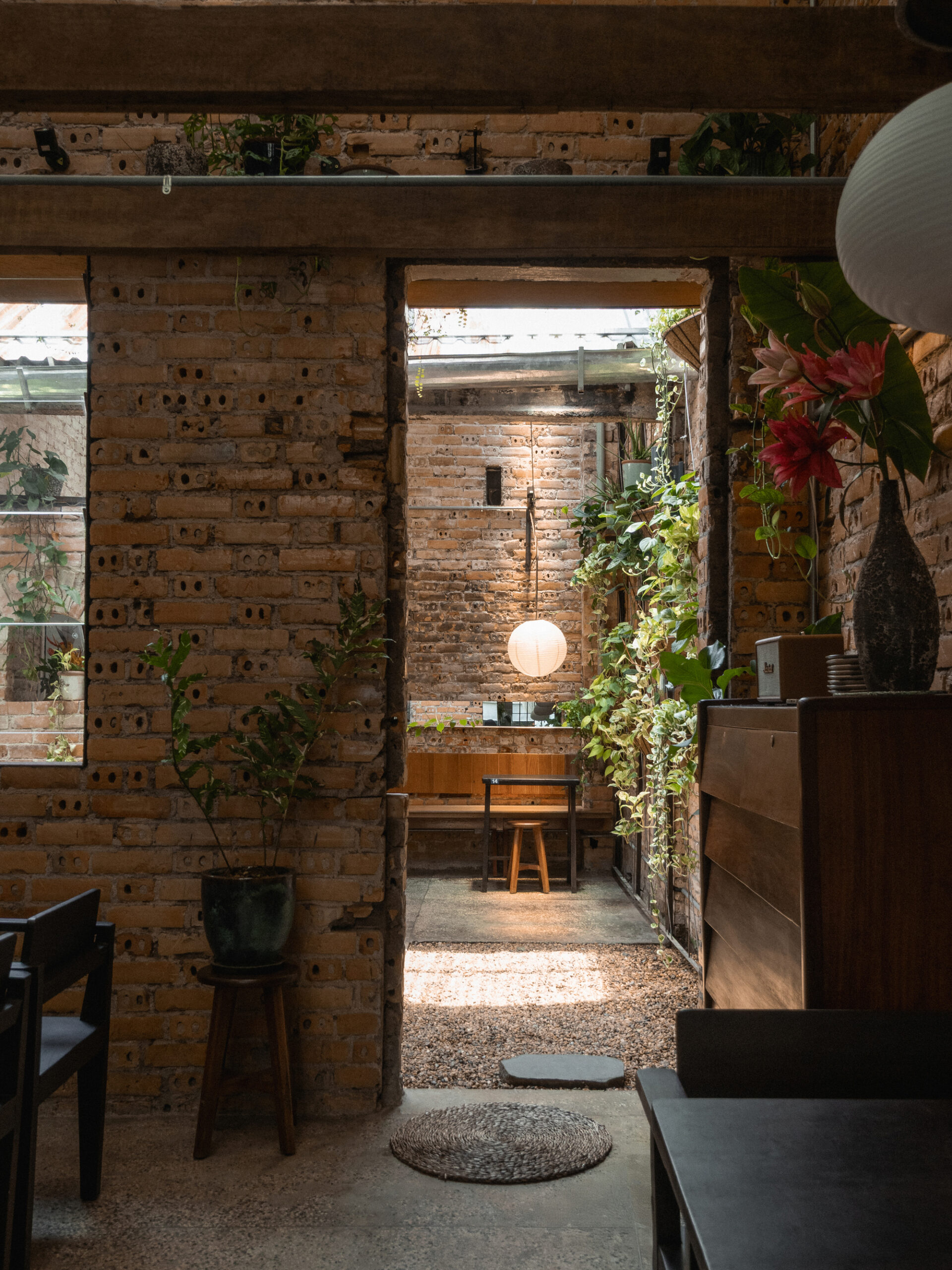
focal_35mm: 36
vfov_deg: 51.4
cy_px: 635
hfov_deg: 39.7
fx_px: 1320
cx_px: 476
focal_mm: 18
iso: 640
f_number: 5.6
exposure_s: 1/60
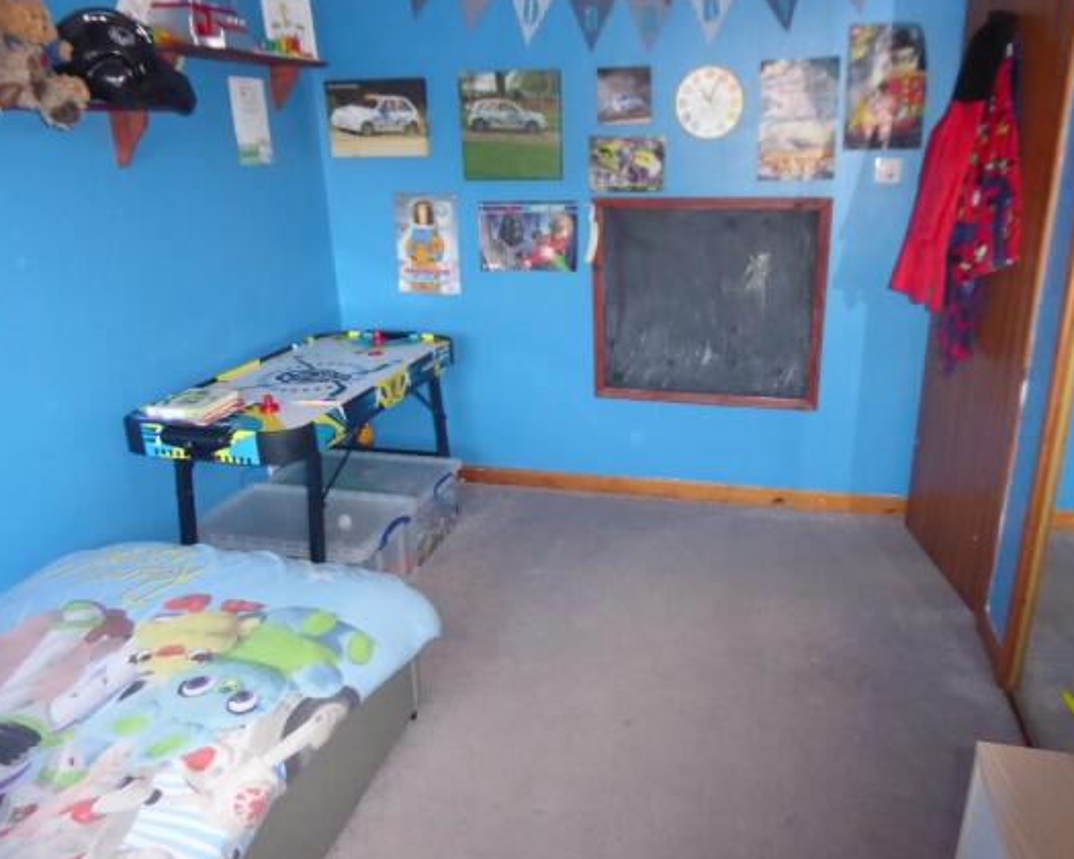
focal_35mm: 26
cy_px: 441
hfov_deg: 66.0
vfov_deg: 54.9
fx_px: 826
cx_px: 572
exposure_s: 1/60
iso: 800
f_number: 3.3
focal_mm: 4.3
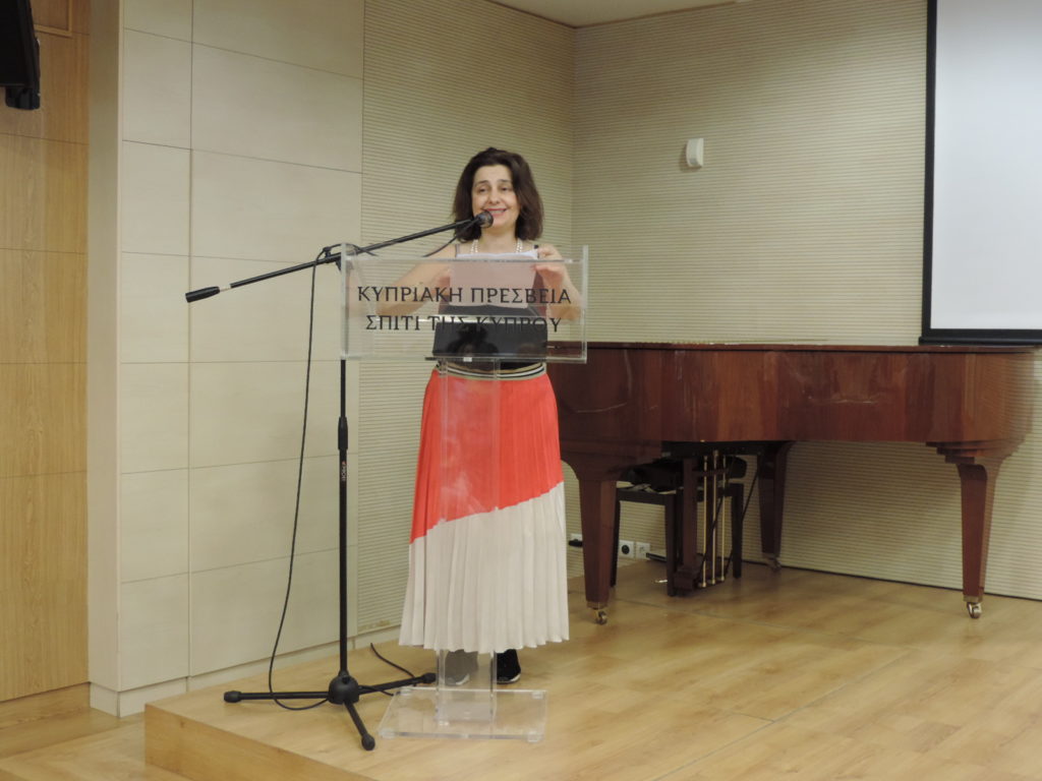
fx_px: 1294
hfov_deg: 43.9
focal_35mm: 43
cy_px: 390
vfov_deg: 33.6
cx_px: 521
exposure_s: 1/15
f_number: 3.4
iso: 400
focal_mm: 7.6
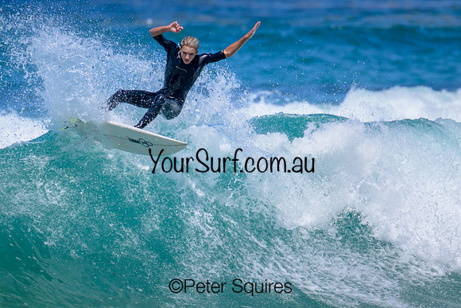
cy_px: 143
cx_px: 247
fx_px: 10968
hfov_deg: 2.4
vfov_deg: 1.6
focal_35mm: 856
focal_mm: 800
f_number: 11
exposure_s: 1/2000
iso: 800
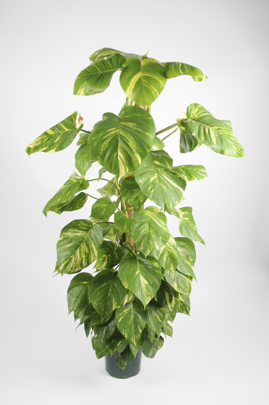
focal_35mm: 33
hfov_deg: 39.9
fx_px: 371
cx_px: 134
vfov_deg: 57.3
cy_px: 202
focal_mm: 22
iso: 250
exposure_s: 1/125
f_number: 13
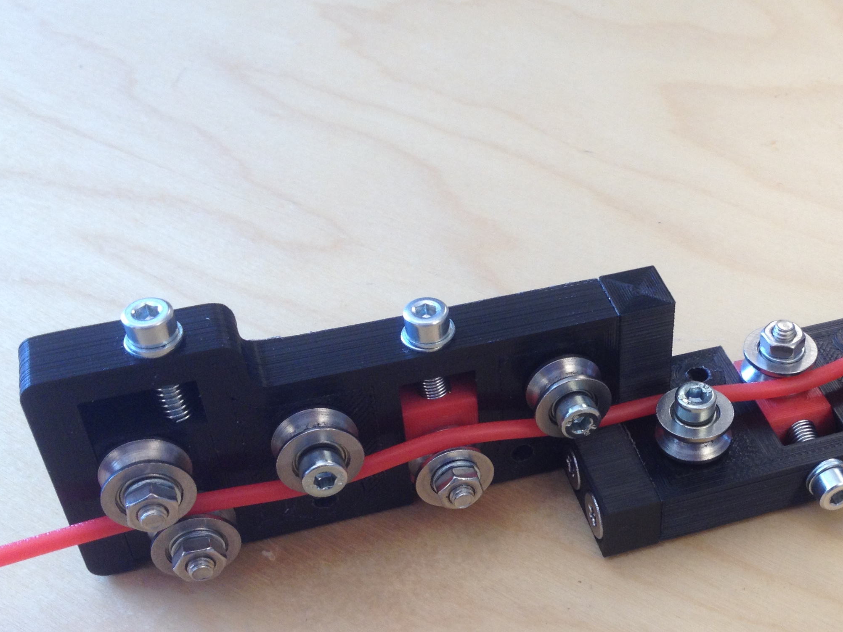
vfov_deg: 25.4
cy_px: 457
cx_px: 649
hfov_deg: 33.0
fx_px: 1388
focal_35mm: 57
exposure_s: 1/24
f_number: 2.4
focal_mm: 4.28
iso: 50
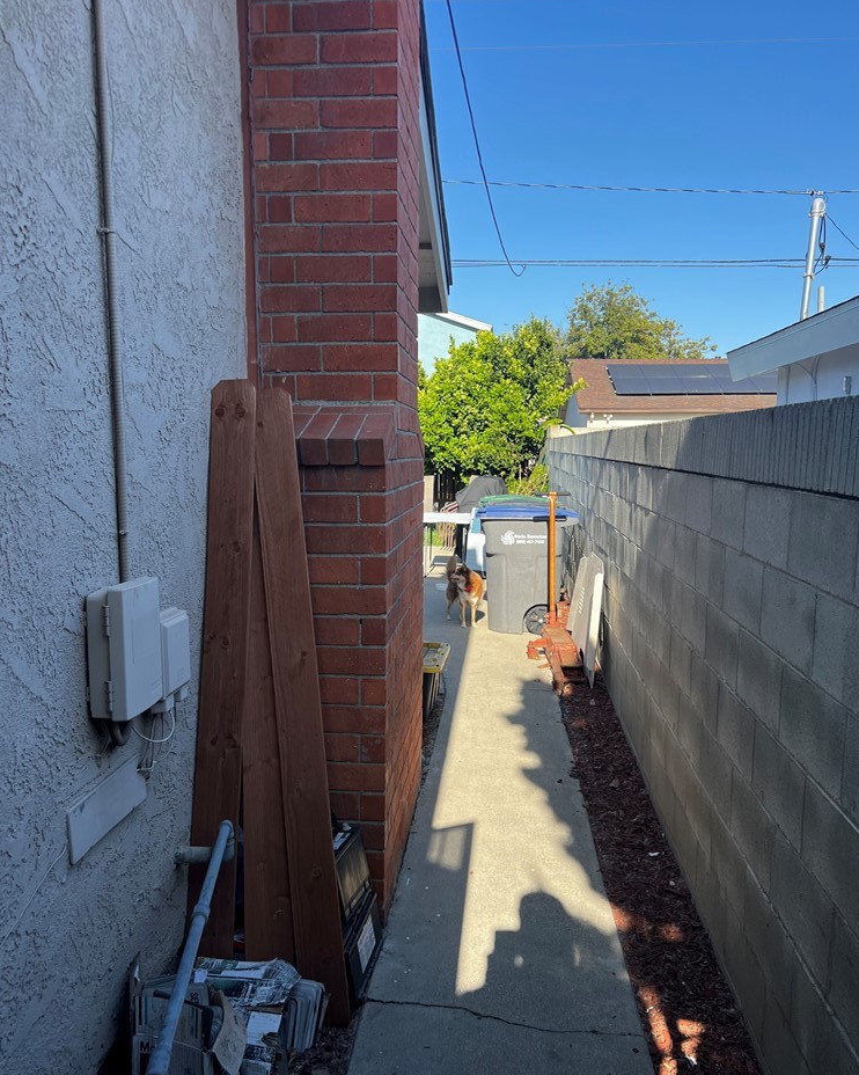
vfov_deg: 62.2
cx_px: 441
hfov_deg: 51.5
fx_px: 890
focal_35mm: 28
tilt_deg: -6.9
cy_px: 573
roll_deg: -0.5
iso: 50
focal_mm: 5.7
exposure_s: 1/1698
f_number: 1.5
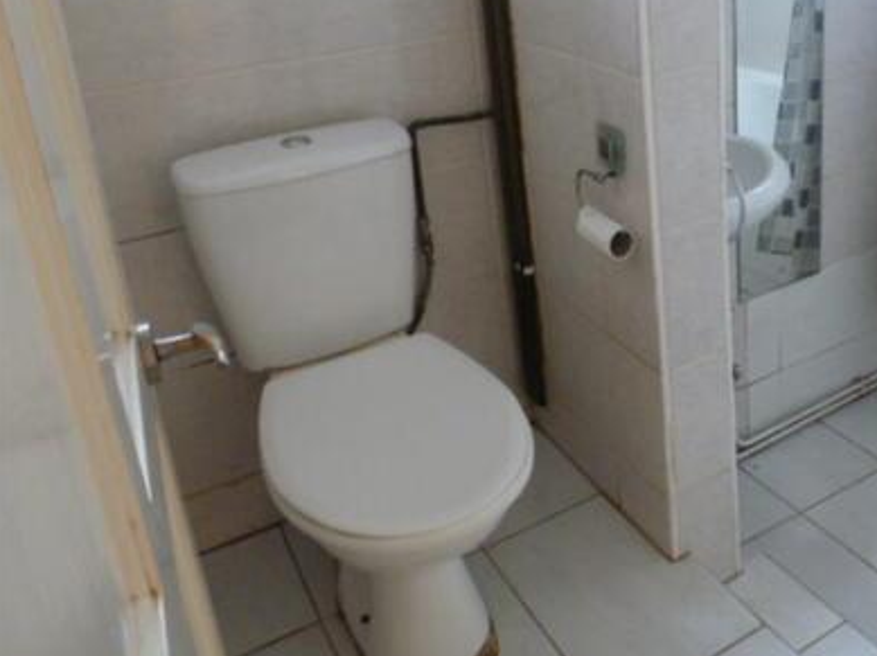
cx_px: 653
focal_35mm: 36
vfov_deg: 38.7
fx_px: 911
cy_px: 175
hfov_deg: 49.4
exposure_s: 1/50
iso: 400
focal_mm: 4.3
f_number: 3.3
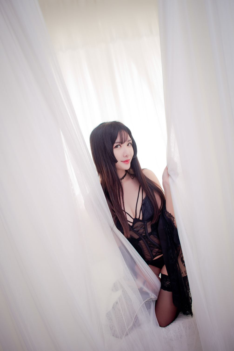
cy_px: 176
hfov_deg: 46.3
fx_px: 273
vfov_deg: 65.5
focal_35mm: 28
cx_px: 117
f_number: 1.8
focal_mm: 28
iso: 100
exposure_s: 1/125
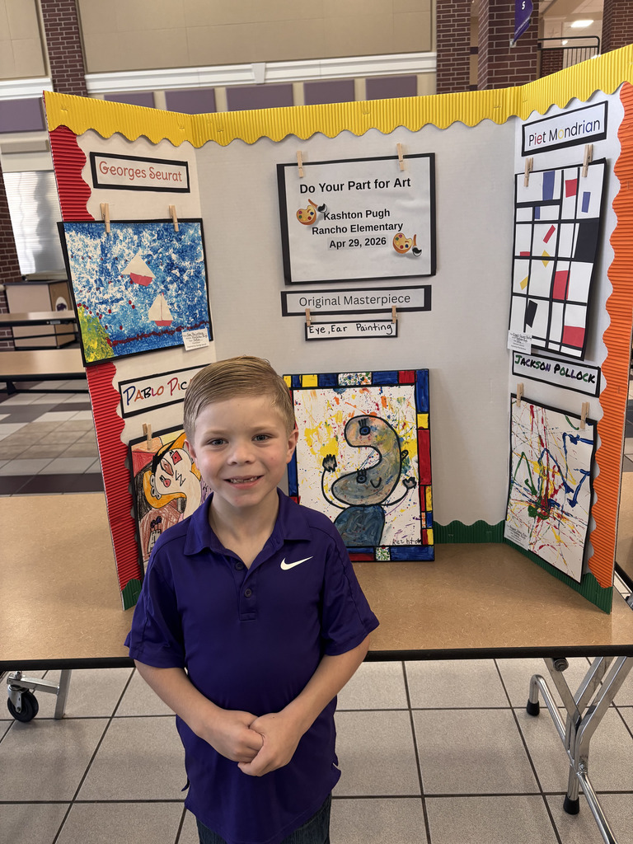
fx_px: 634
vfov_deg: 67.3
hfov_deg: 53.1
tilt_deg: -16.6
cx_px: 316
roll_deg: +2.7
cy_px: 422
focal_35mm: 26
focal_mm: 5.96
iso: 160
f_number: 1.6
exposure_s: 1/60
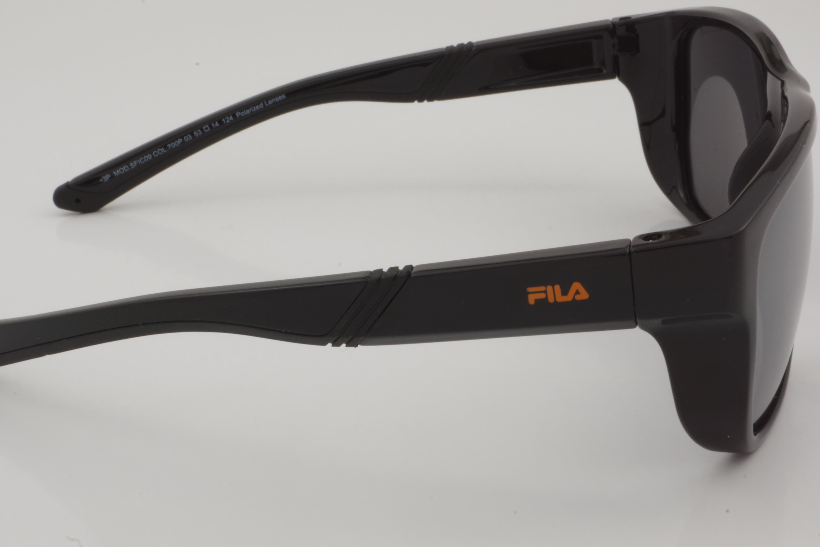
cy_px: 240
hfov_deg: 29.6
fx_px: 1549
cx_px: 369
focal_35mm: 68
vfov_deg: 20.0
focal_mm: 40
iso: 100
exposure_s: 1/3
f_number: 32
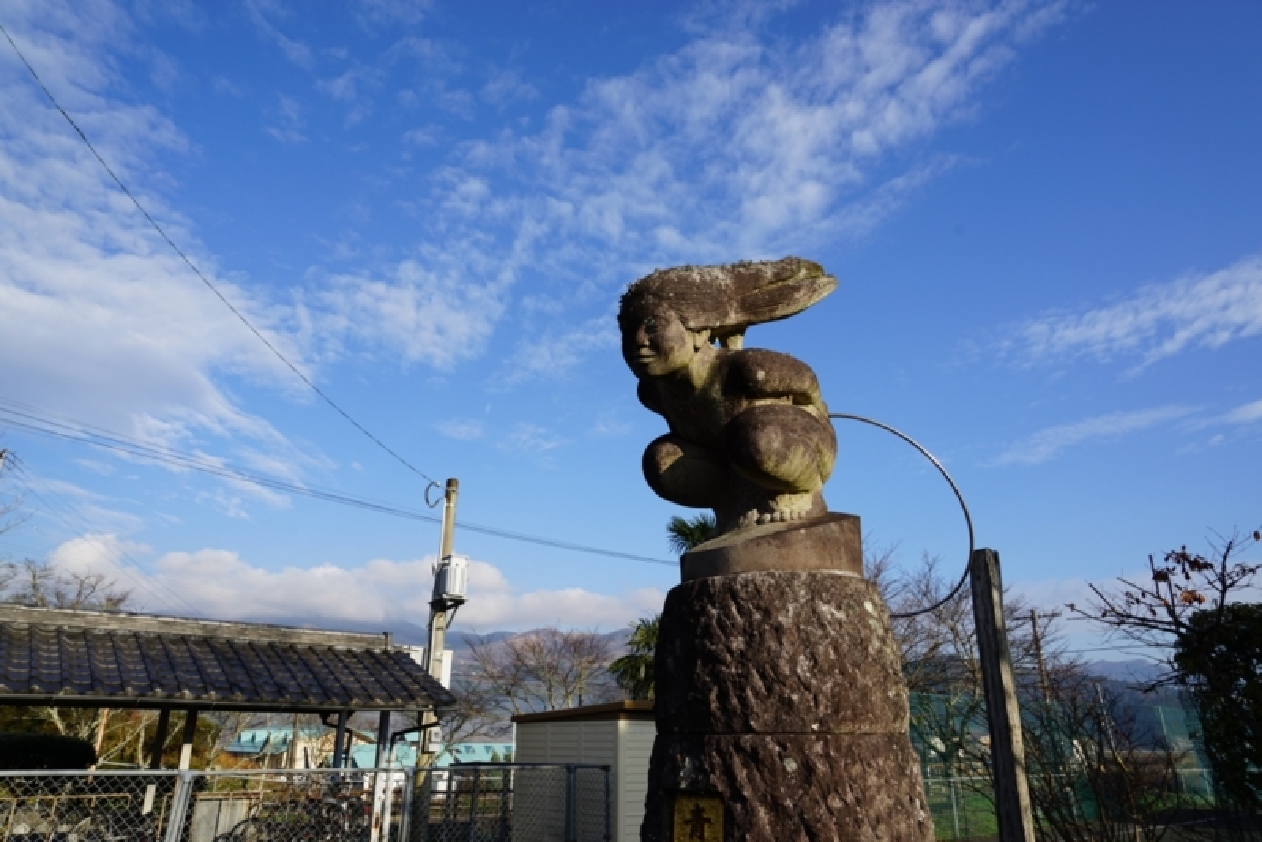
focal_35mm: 24
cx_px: 631
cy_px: 421
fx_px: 842
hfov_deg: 73.7
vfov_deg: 53.2
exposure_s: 1/125
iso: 100
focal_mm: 24
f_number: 11
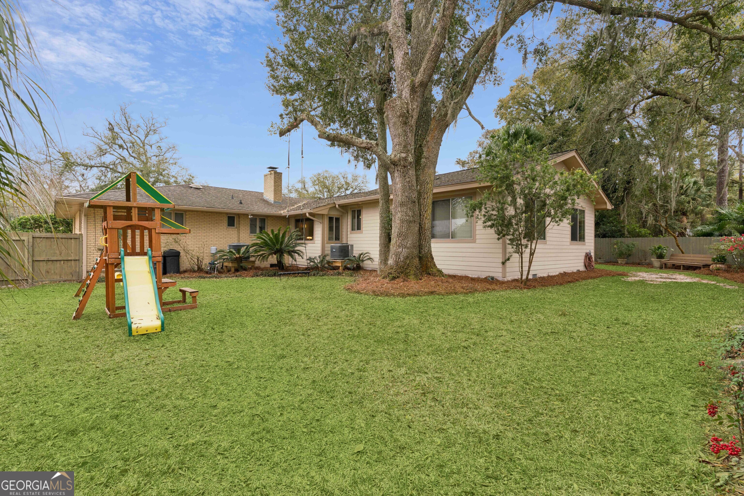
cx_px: 372
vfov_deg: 70.5
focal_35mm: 17
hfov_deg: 93.3
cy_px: 248
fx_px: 351
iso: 250
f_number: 8
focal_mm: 17
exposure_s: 1/100
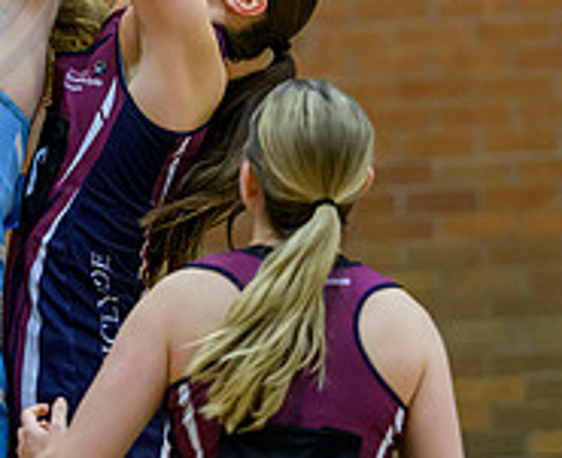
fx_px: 8265
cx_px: -19
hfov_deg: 3.9
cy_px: -143
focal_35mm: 493
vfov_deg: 3.2
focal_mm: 145
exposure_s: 1/1000
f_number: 2.8
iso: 5000
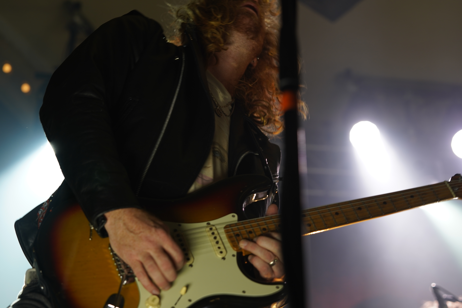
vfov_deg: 19.5
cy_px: 154
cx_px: 231
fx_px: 898
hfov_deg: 28.8
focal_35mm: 70
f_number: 4
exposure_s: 1/80
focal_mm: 70
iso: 320
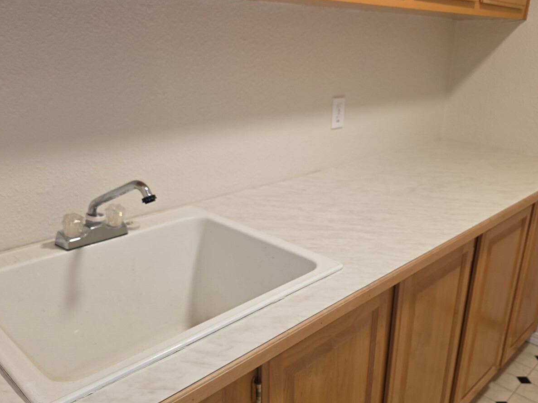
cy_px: 226
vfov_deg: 45.3
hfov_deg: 58.3
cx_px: 294
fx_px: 482
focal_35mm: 31
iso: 500
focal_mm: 6.3
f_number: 1.7
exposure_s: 1/24
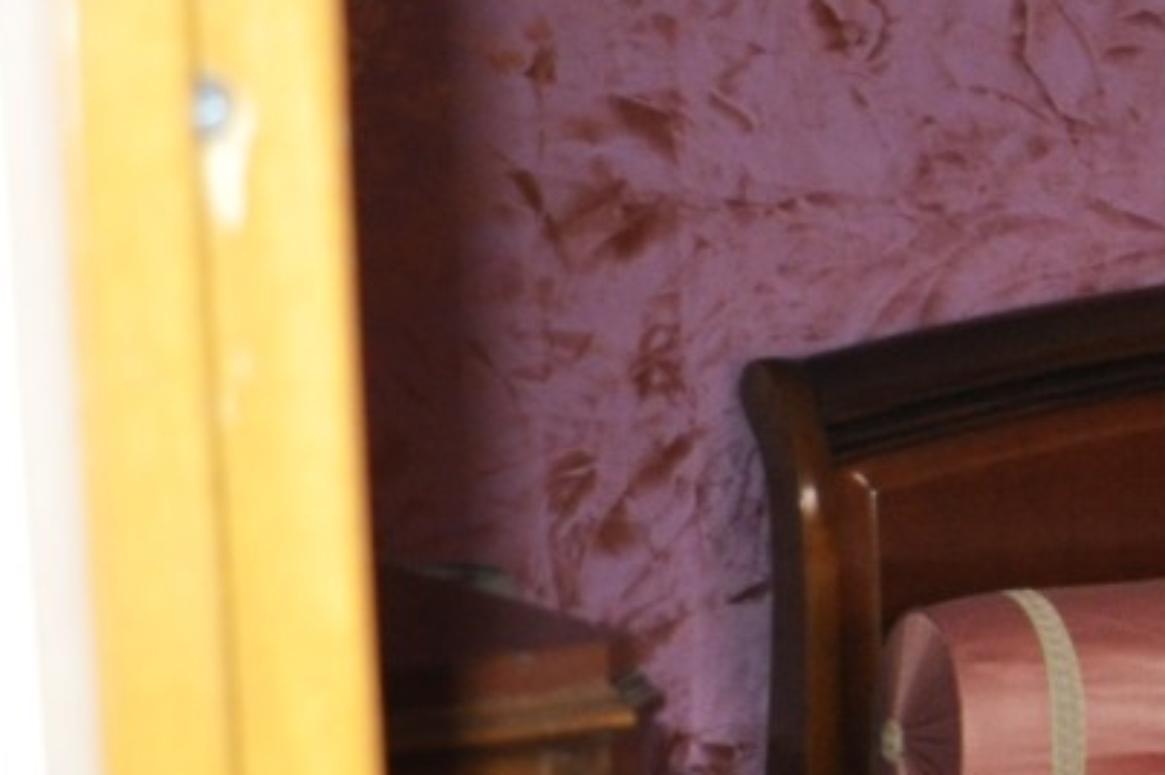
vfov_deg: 12.5
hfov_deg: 15.4
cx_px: 2262
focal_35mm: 109
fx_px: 3524
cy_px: 691
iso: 800
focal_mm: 18
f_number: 3.5
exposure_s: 1/60
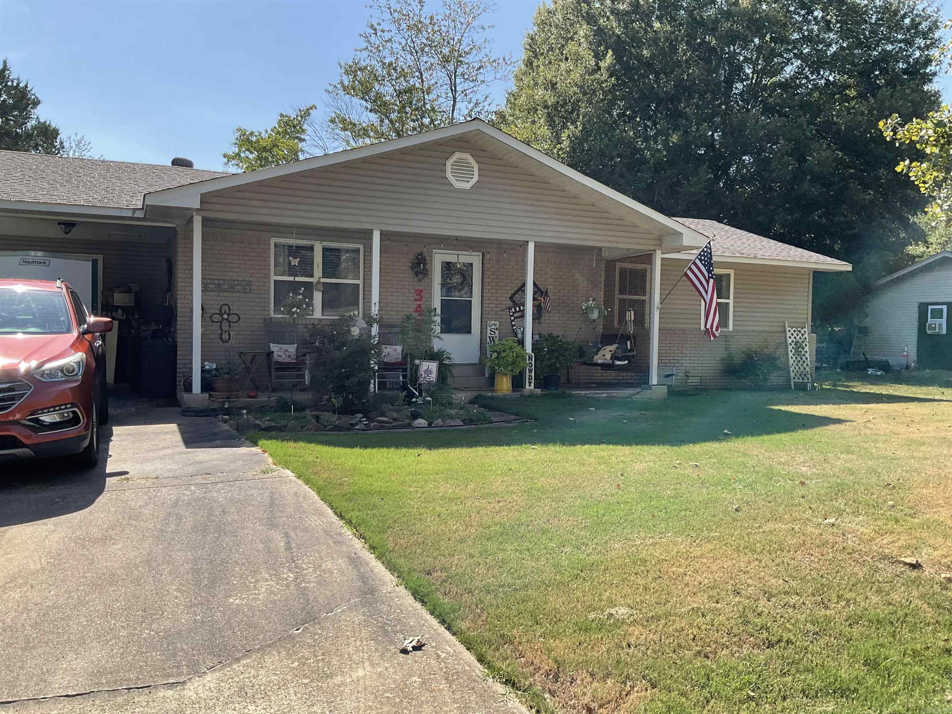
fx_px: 798
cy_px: 357
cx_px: 476
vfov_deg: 48.2
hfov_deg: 61.7
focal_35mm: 29
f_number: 1.8
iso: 16
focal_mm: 3
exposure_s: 1/883
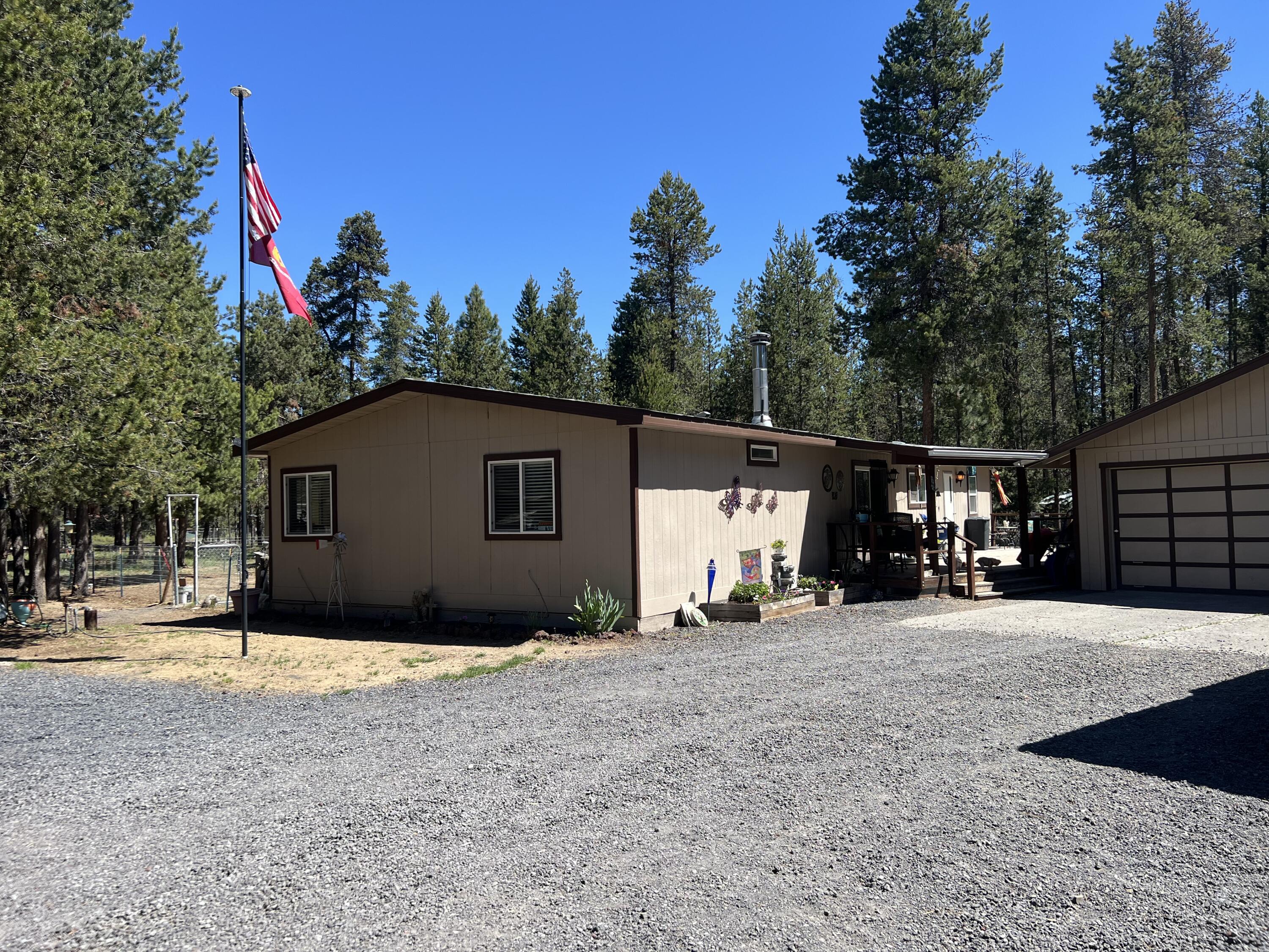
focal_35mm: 26
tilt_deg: +0.8
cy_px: 476
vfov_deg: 53.1
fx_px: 953
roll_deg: +1.3
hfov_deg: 67.3
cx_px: 634
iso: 50
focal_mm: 5.7
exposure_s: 1/2123
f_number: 1.5
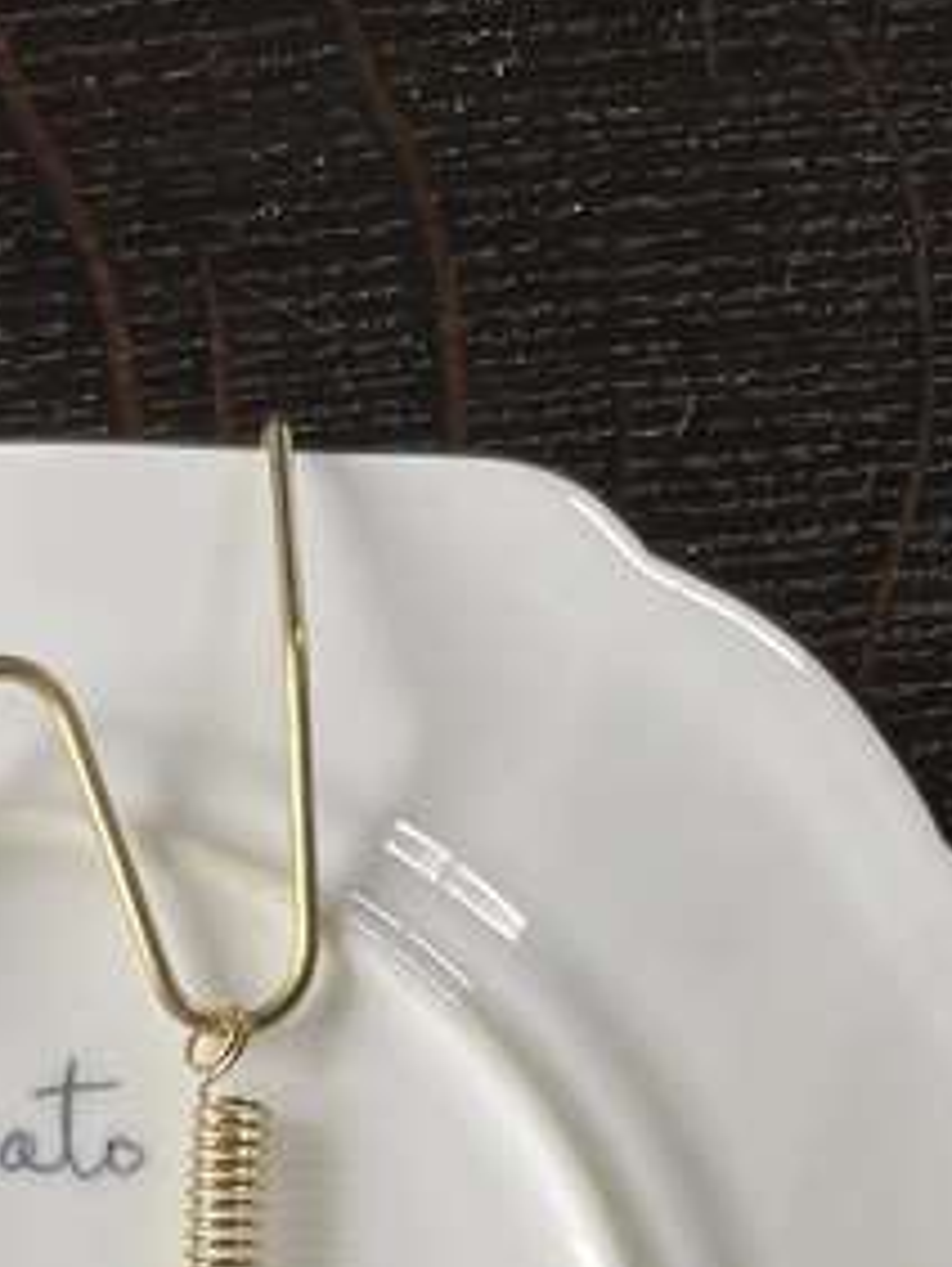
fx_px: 2966
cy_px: 1658
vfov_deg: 21.7
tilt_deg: -88.8
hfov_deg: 17.8
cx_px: 9
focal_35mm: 81
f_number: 1.6
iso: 40
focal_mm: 4.2
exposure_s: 1/121
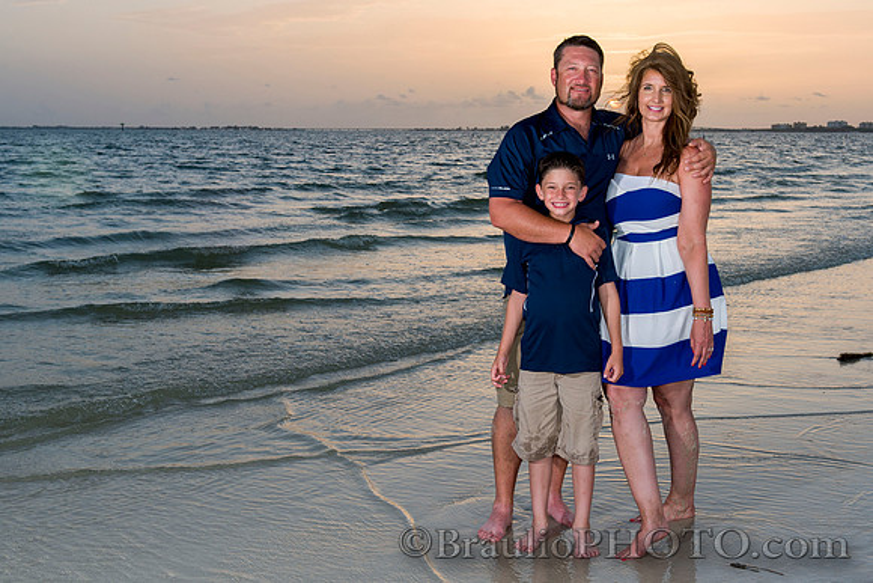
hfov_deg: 39.9
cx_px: 494
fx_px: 1199
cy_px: 291
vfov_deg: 27.3
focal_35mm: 49
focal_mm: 42
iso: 400
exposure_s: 1/160
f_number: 9
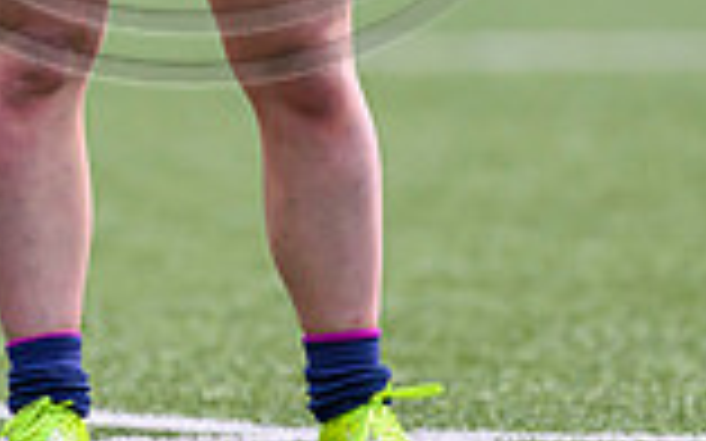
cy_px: -426
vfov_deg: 0.7
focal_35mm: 1809
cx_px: 136
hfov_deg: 1.2
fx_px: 34794
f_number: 3.2
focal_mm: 400
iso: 500
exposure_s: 1/4000
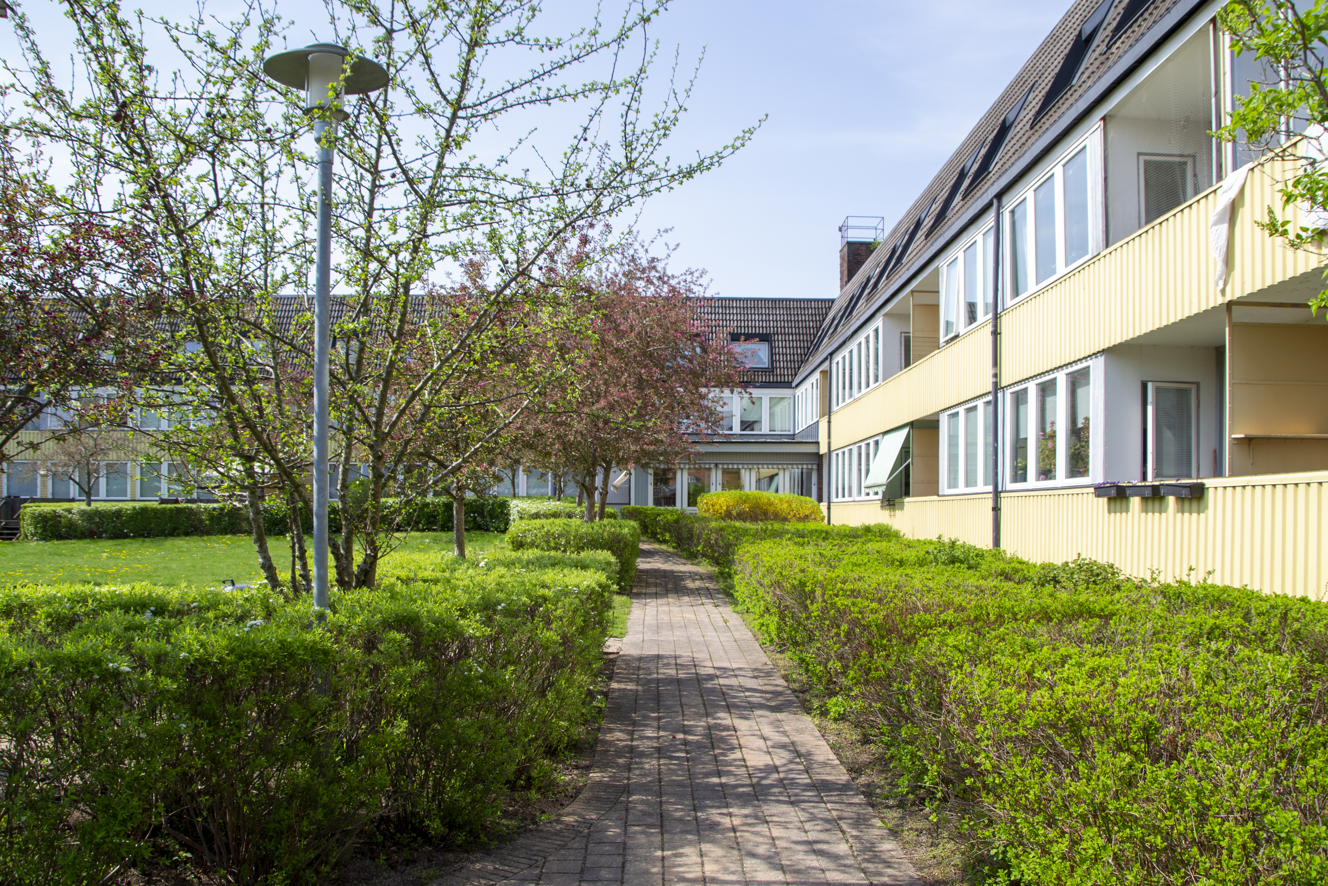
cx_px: 664
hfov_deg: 67.4
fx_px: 996
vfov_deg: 47.9
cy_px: 443
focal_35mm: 27
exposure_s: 1/200
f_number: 7.1
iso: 100
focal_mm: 18
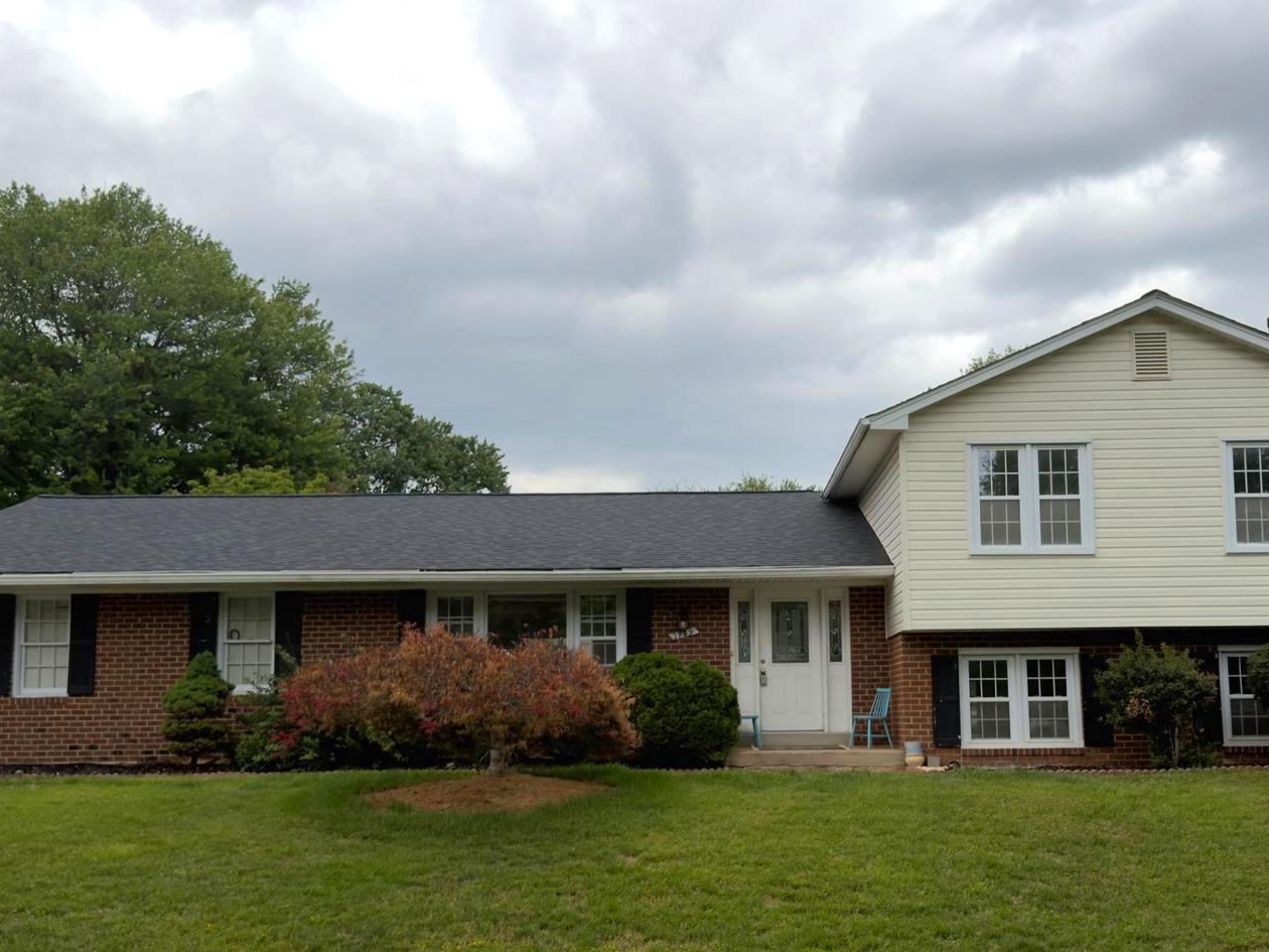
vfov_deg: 36.7
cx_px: 714
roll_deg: +1.3
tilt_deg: +7.9
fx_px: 1430
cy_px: 549
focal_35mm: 39
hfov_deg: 47.8
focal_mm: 6.76
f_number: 1.78
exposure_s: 1/4237
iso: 80
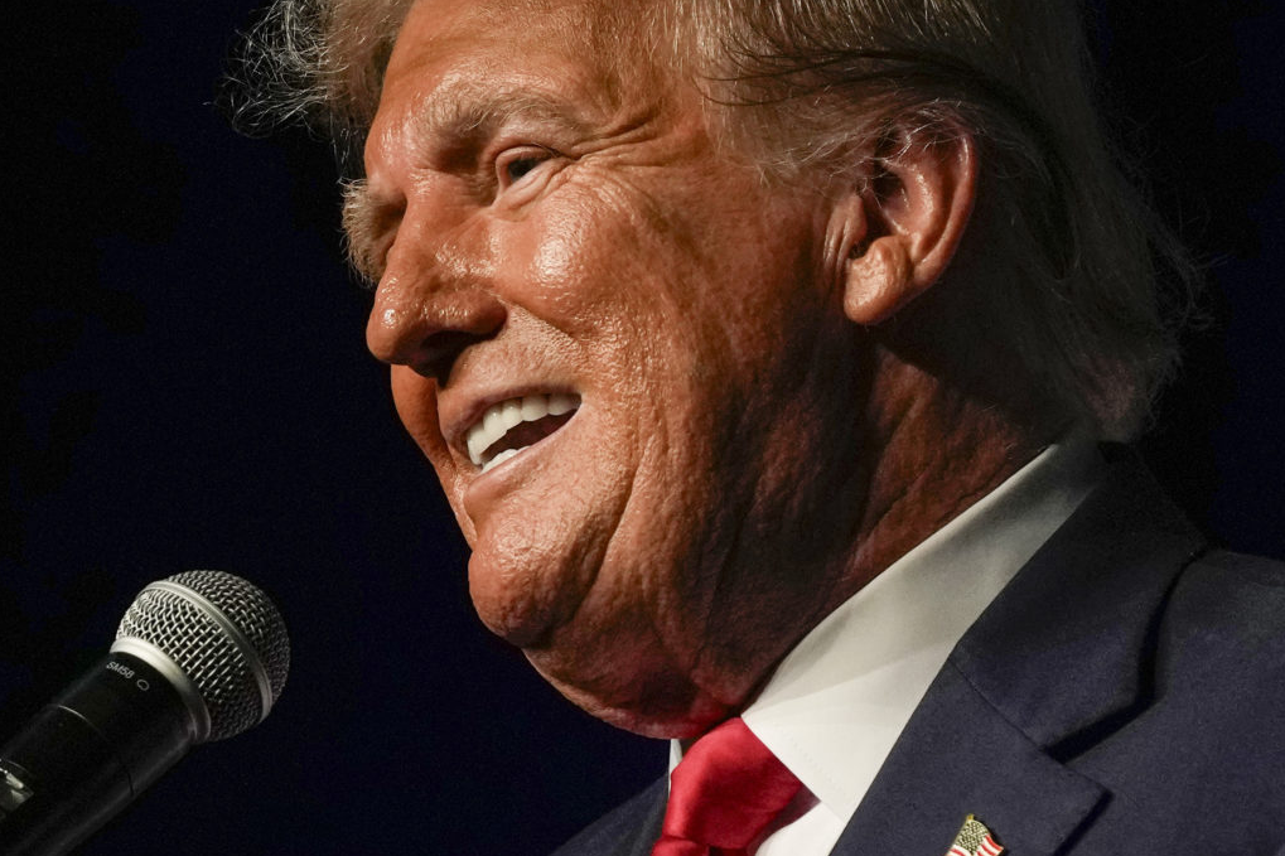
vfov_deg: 2.0
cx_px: 622
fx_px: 23945
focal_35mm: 671
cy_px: 780
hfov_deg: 3.1
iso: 2500
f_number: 4.5
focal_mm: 178
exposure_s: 1/800
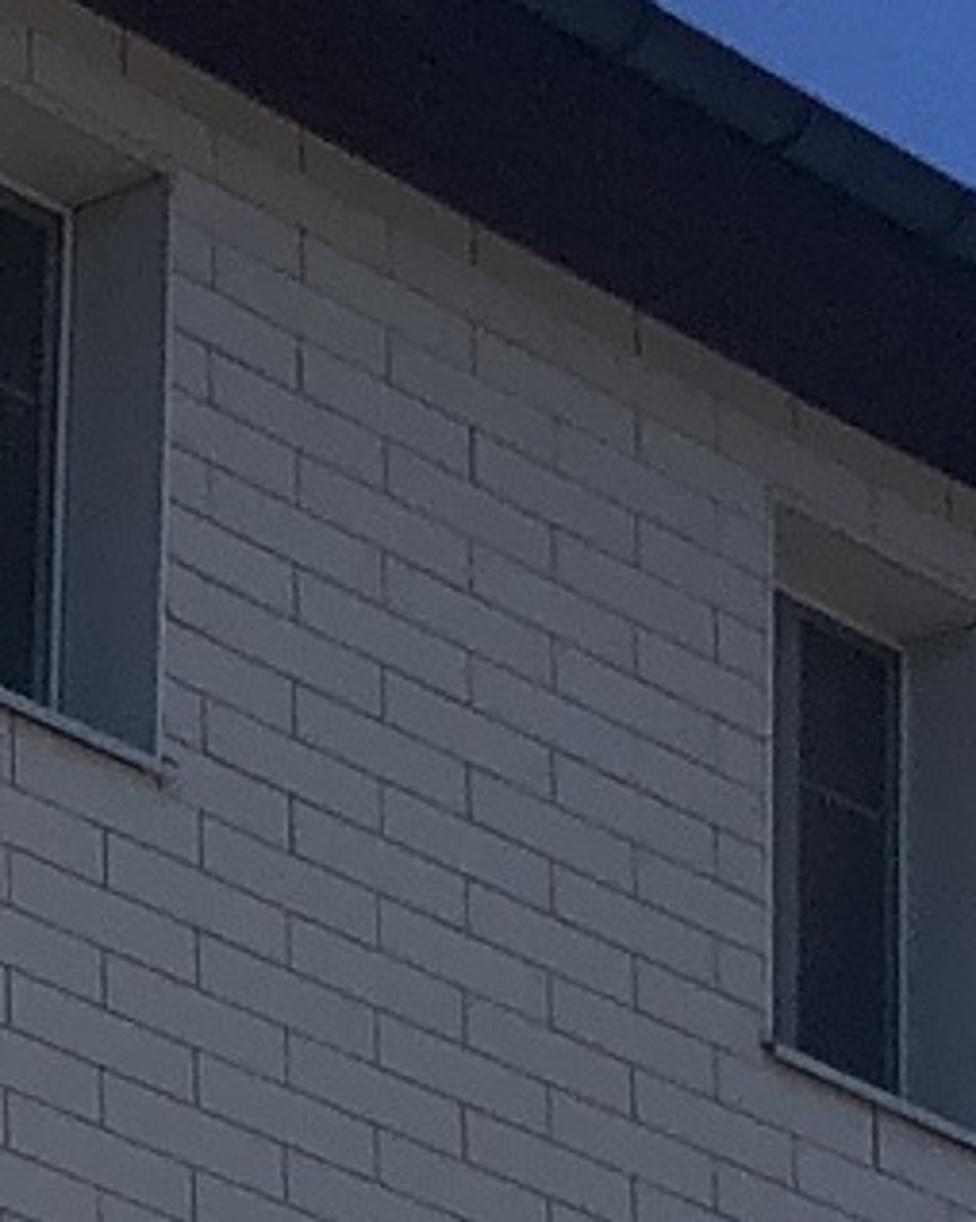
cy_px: 1906
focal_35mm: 220
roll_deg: -2.2
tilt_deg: +14.5
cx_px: -549
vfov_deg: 8.6
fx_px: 7951
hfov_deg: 6.9
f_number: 1.8
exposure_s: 1/2525
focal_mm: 3.99
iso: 20
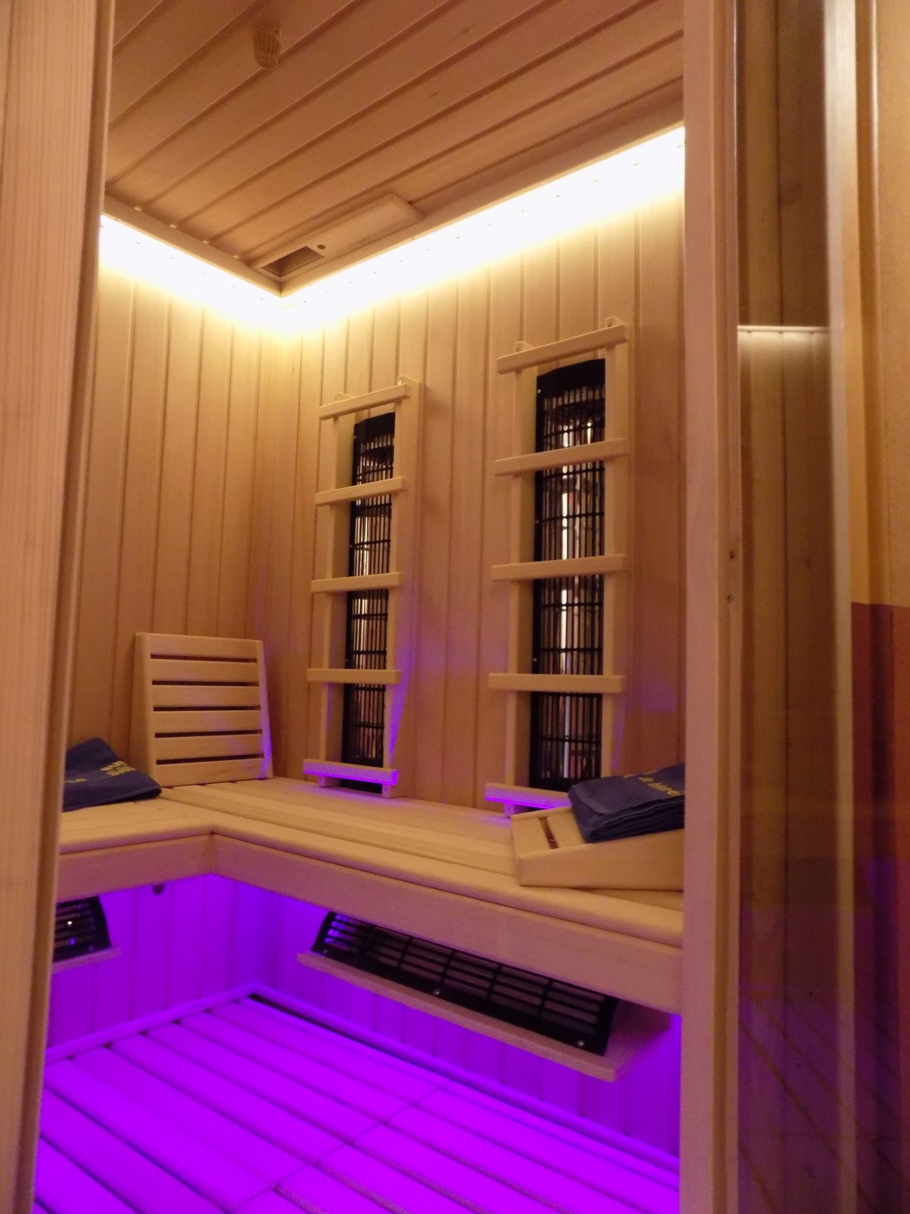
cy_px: 607
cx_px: 455
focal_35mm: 23
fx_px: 806
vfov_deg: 73.9
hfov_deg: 58.9
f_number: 3.1
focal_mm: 4
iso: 400
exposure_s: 1/8
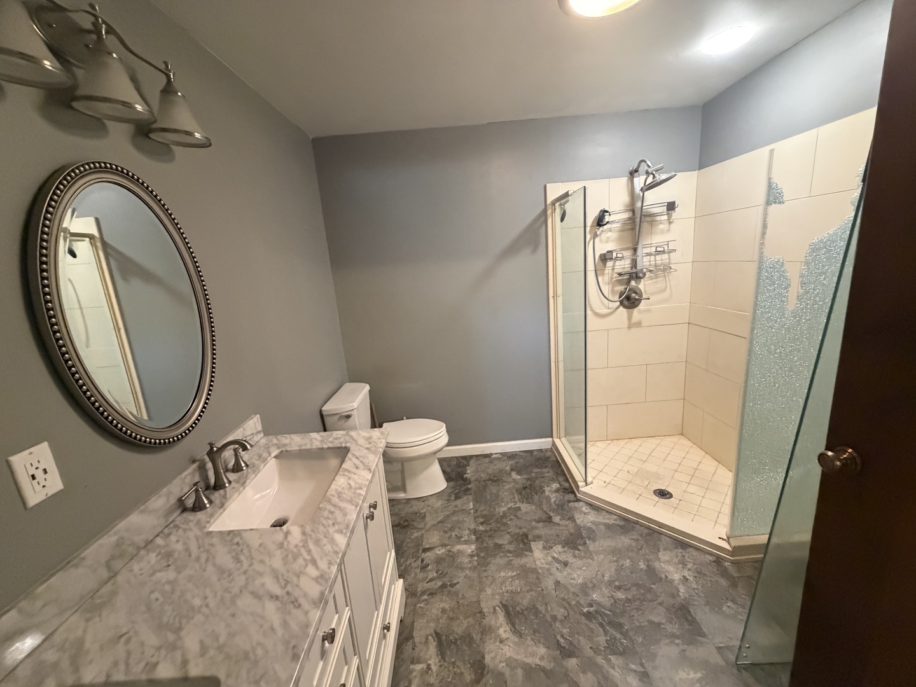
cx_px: 458
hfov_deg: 102.1
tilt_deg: -9.1
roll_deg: +5.9
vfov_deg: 85.7
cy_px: 344
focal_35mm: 14
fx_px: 370
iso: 640
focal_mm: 2.22
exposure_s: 1/60
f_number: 2.2
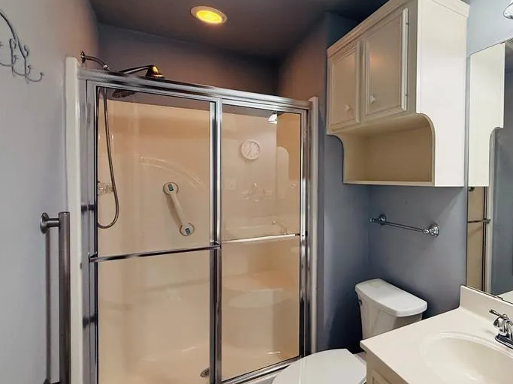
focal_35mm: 21
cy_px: 182
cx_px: 373
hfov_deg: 74.4
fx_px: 311
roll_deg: -0.4
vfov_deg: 63.4
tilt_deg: -1.6
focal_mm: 2.22
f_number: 2.2
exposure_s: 1/120
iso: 320
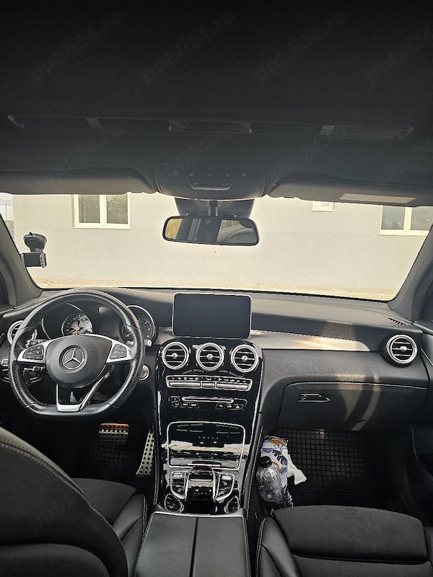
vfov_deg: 73.9
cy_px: 288
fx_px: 384
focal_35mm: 23
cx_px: 216
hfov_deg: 58.9
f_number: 1.7
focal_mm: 6.3
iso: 200
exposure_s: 1/182
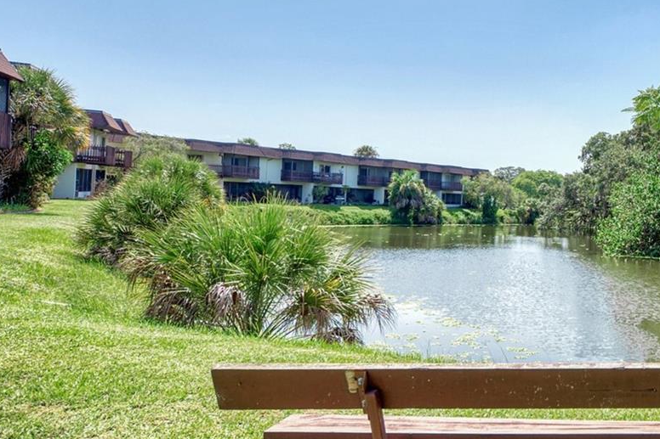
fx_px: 605
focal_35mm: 33
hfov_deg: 47.6
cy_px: 200
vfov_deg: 39.9
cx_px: 657
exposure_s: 1/160
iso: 125
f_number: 7.1
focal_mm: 16
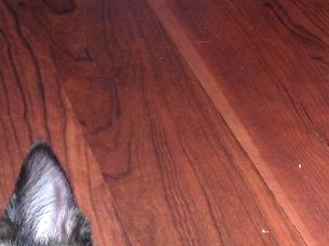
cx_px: 268
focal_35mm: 116
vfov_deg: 12.3
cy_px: 325
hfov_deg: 16.8
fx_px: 1101
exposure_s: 1/60
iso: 32
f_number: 2.4
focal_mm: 3.3
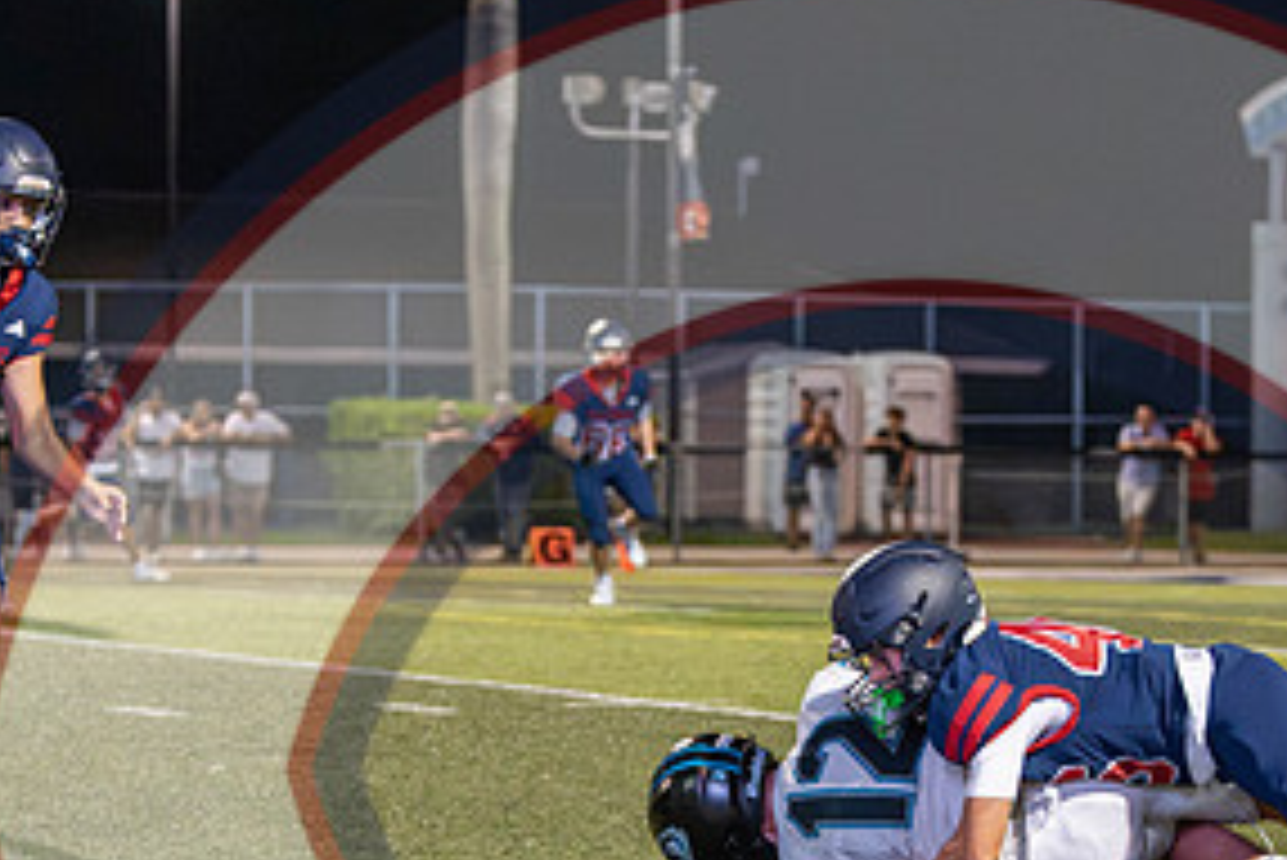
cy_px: 908
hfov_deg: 12.4
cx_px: 714
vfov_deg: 8.3
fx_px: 5901
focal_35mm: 165
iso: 9000
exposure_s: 1/1000
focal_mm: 70
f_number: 2.8
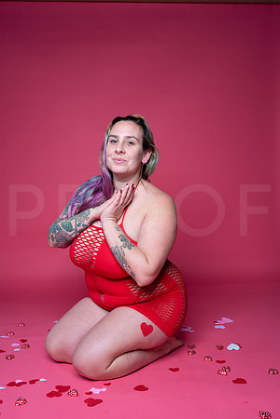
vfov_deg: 54.4
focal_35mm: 35
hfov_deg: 37.9
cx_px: 140
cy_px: 210
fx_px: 408
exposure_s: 1/160
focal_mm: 35
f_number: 8
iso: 100
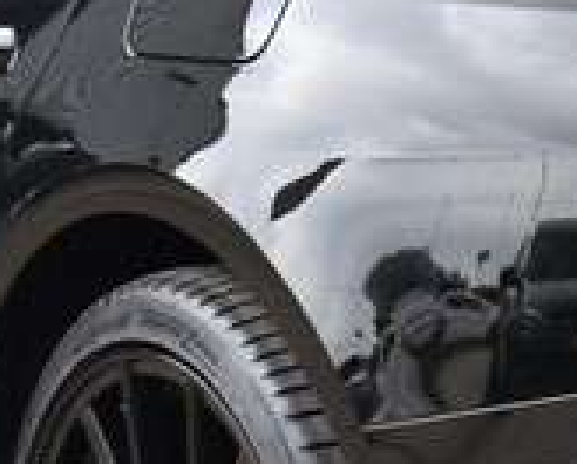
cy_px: -11
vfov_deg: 3.7
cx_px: 626
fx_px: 7207
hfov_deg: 4.6
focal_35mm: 421
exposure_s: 1/160
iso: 400
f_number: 6.3
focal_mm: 48
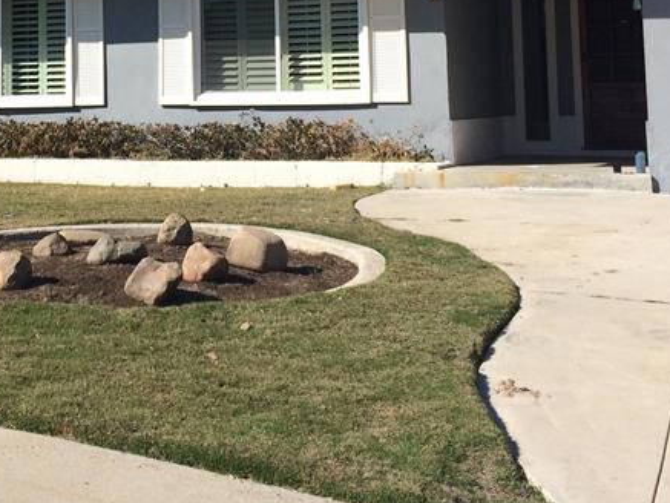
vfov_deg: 20.7
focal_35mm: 68
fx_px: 1317
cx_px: 127
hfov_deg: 27.9
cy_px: -34
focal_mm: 4.15
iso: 32
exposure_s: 1/2415
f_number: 2.2
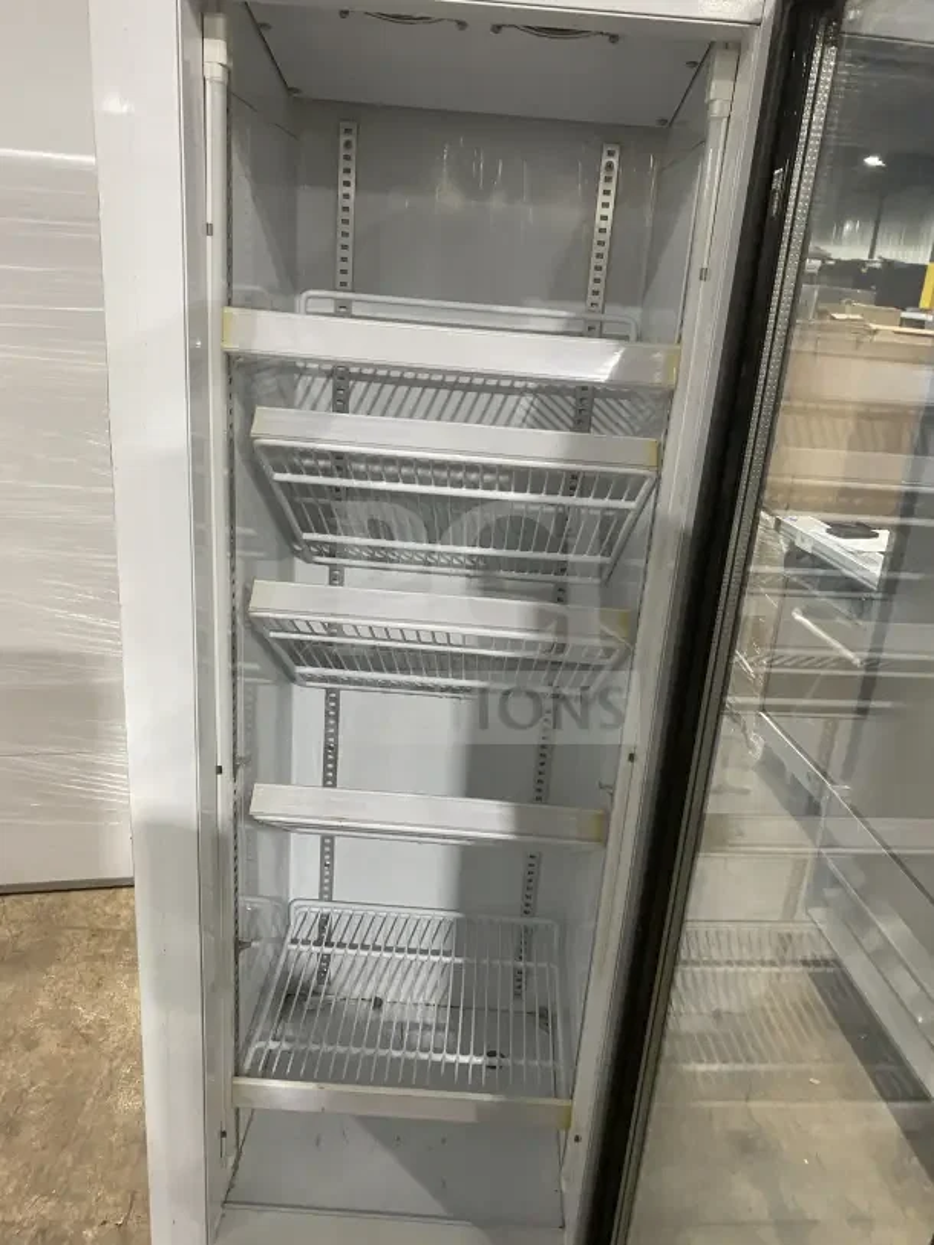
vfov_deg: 67.3
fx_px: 935
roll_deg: -6.1
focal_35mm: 26
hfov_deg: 53.1
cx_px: 467
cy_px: 622
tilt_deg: -18.2
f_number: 1.8
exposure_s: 1/60
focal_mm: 4.25
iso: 320
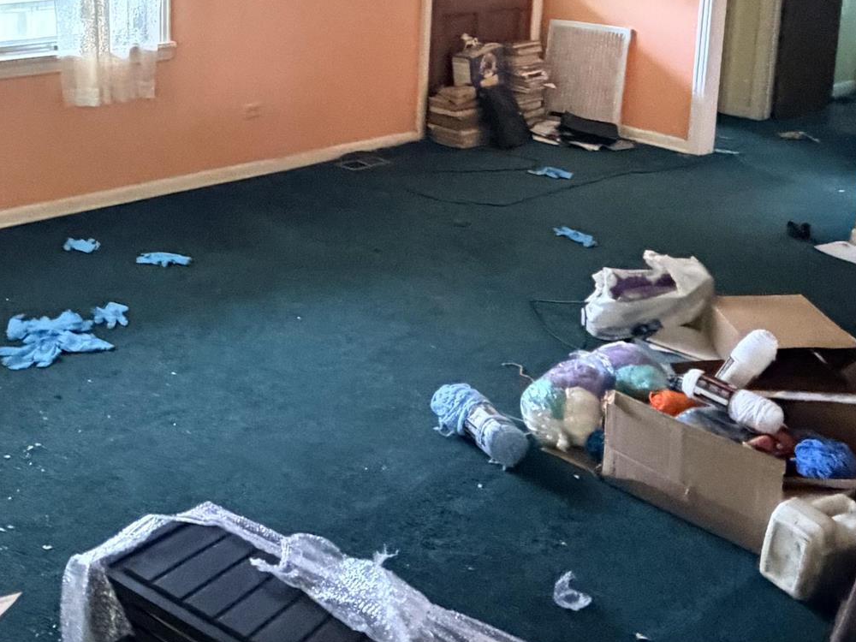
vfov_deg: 31.6
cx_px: 177
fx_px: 1063
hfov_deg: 42.0
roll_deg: +0.4
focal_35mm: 43
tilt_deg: -5.5
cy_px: 34
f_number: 2.2
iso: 1250
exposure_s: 1/60
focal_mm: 2.22
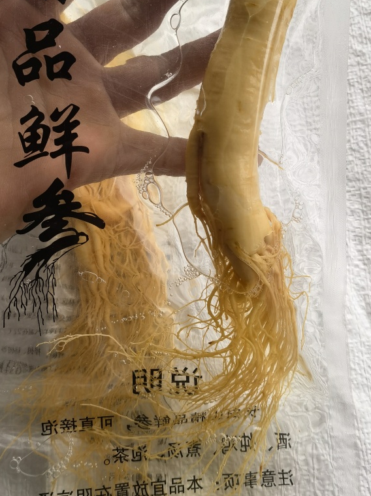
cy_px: 193
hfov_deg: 37.7
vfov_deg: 48.6
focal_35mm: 38
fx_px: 543
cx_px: 193
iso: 64
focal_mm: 5.54
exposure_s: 1/100
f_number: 1.8
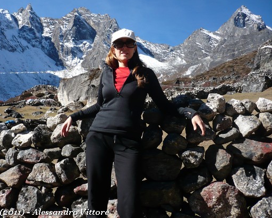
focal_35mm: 40
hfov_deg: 45.6
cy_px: 99
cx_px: 113
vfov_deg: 37.3
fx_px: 322
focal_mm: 5.8
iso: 100
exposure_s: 1/1000
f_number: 2.8
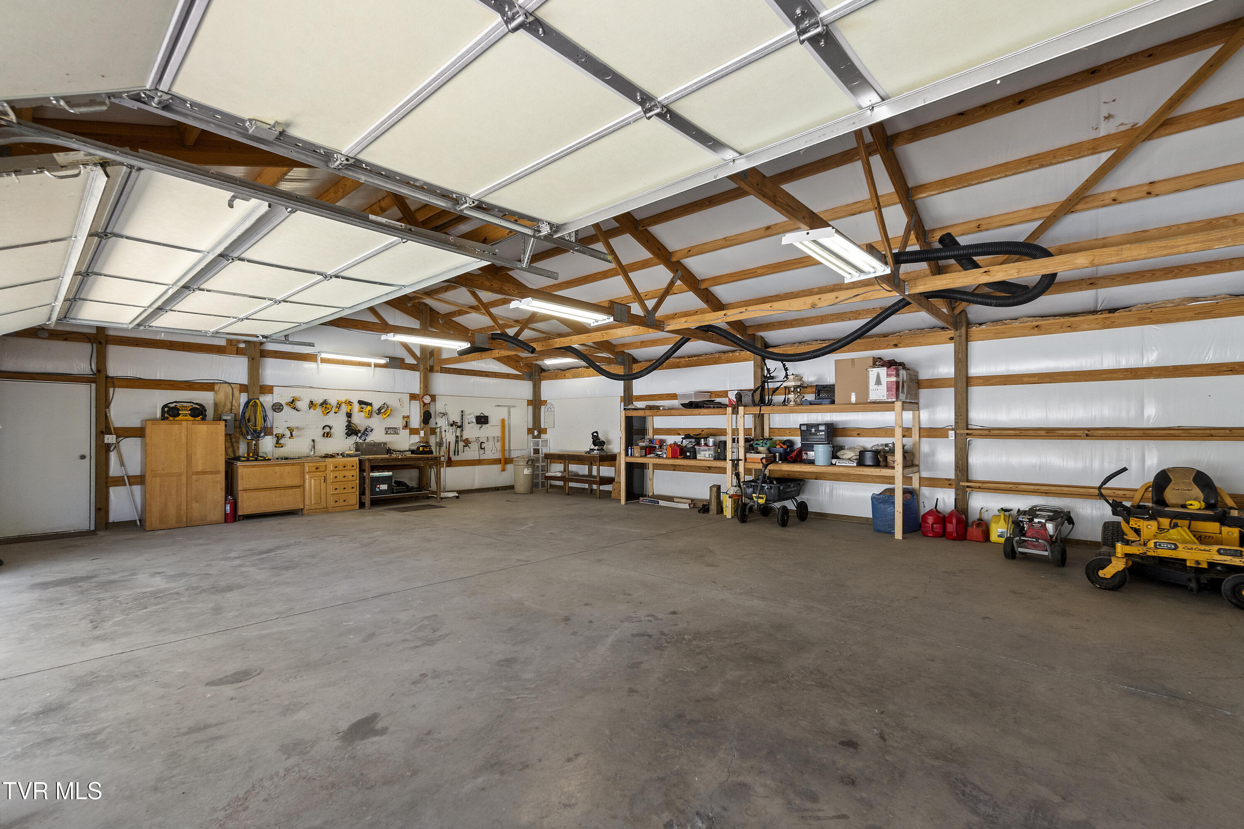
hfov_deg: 100.4
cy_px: 414
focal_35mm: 15
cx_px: 622
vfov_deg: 77.3
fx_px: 518
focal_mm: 10
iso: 400
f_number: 8
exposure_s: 1/50
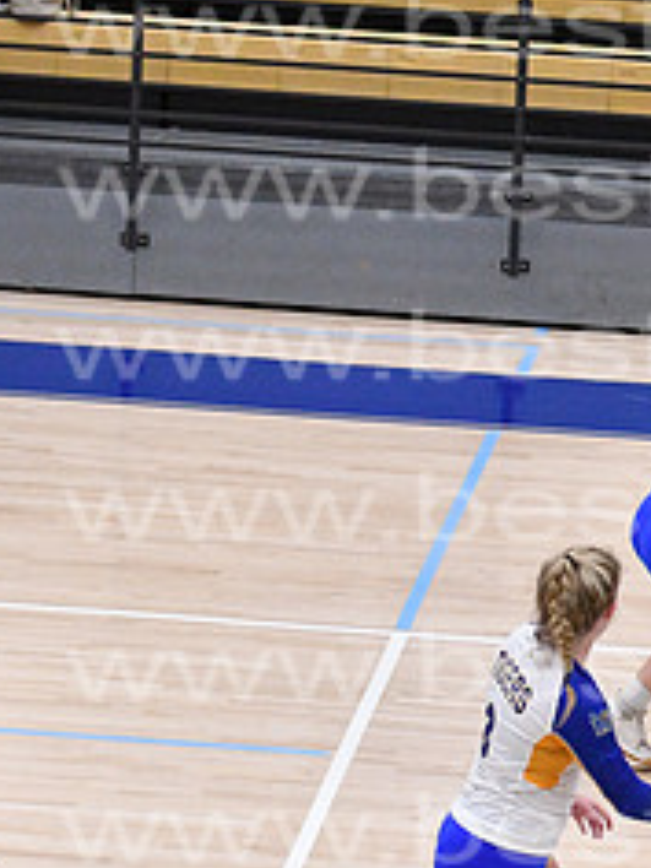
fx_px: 6219
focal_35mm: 248
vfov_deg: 8.0
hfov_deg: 5.9
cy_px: 274
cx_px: 897
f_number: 3.2
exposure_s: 1/1000
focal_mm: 70
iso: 6400
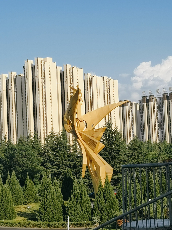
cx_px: 86
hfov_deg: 18.7
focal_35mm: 79
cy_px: 115
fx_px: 523
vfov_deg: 24.7
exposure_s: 1/2500
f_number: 1.8
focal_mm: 5.54
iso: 50
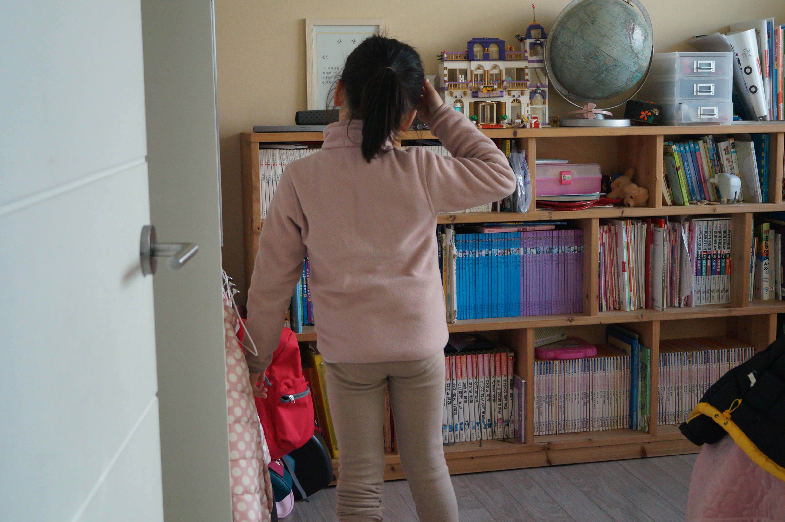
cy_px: 261
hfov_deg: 37.9
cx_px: 392
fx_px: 1144
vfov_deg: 25.7
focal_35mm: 52
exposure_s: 1/160
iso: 1250
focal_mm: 35
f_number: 4.5
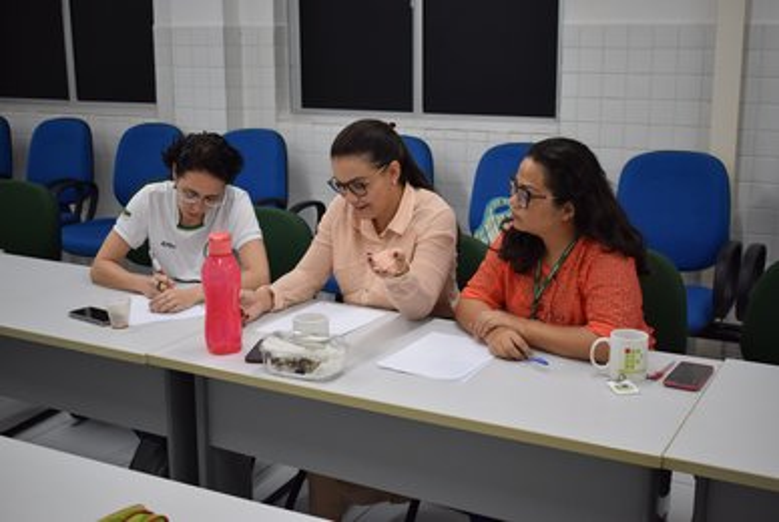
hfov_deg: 43.5
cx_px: 390
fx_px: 975
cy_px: 261
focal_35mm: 45
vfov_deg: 30.0
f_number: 4.2
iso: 400
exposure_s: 1/60
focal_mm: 30
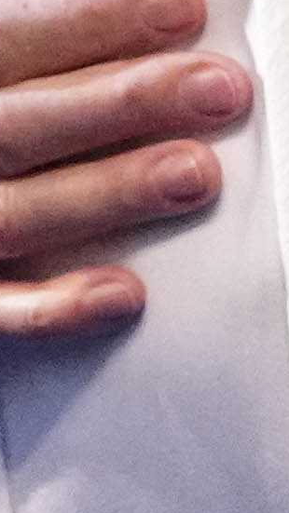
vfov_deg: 5.4
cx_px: -887
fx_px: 5435
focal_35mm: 399
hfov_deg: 2.9
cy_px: -116
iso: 12800
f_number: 3.5
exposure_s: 1/640
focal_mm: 35
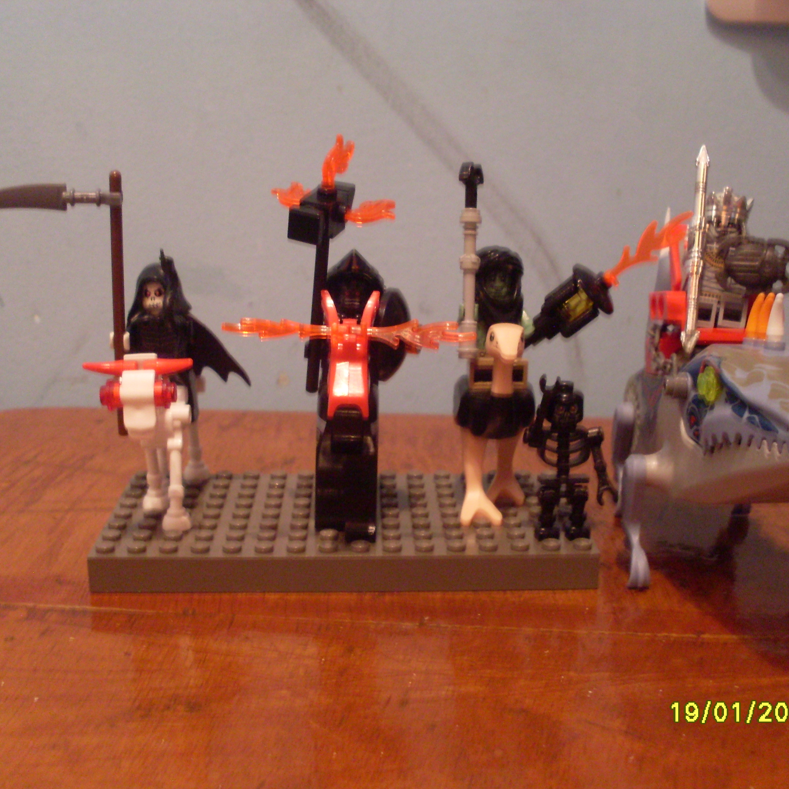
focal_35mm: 45
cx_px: 437
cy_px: 393
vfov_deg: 37.6
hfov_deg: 37.5
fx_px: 1160
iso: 200
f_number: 2.8
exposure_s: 1/3
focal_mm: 6.3
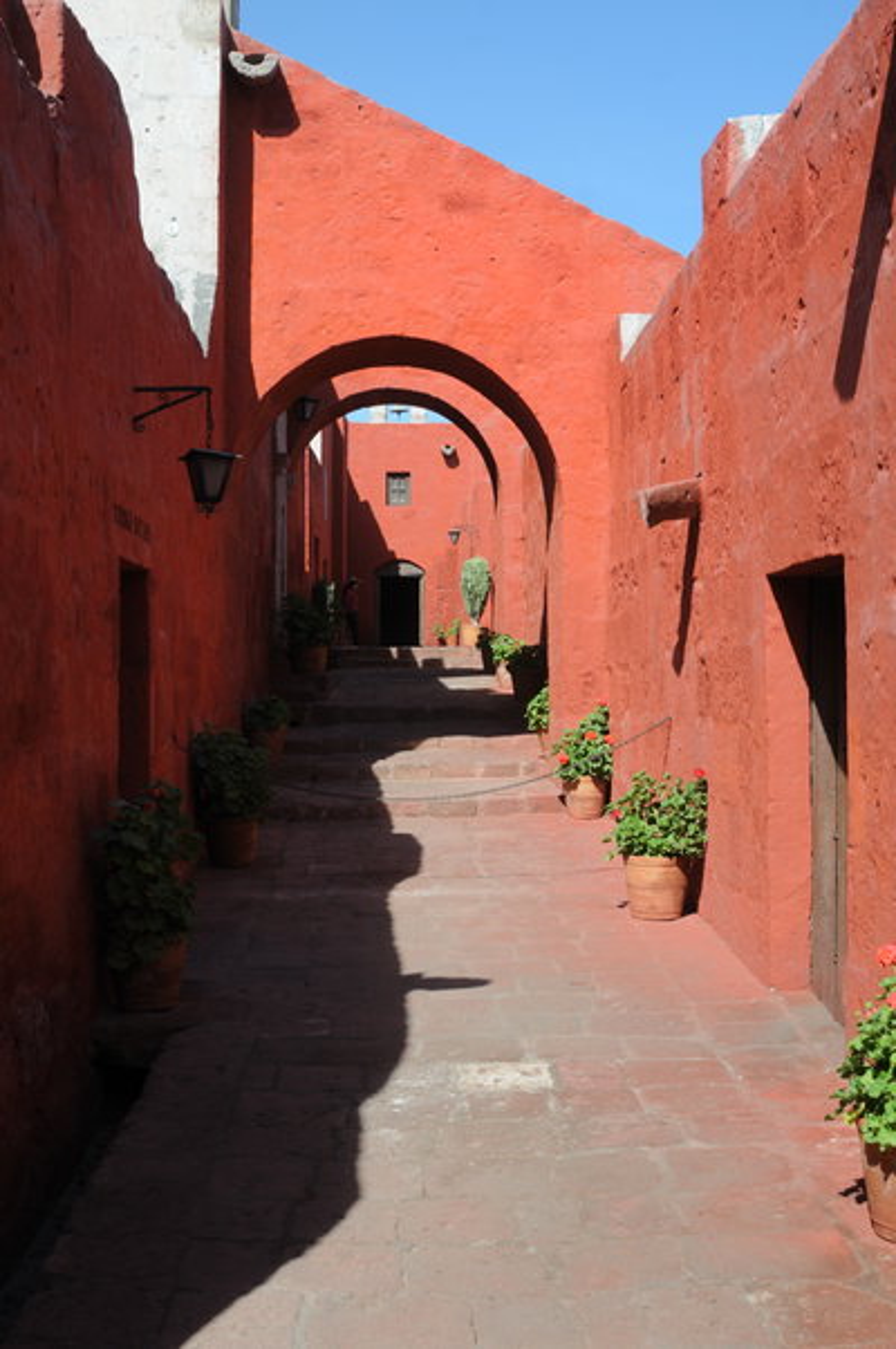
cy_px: 674
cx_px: 448
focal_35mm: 48
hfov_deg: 28.0
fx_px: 1796
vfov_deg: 41.2
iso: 200
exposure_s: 1/250
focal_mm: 32
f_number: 8
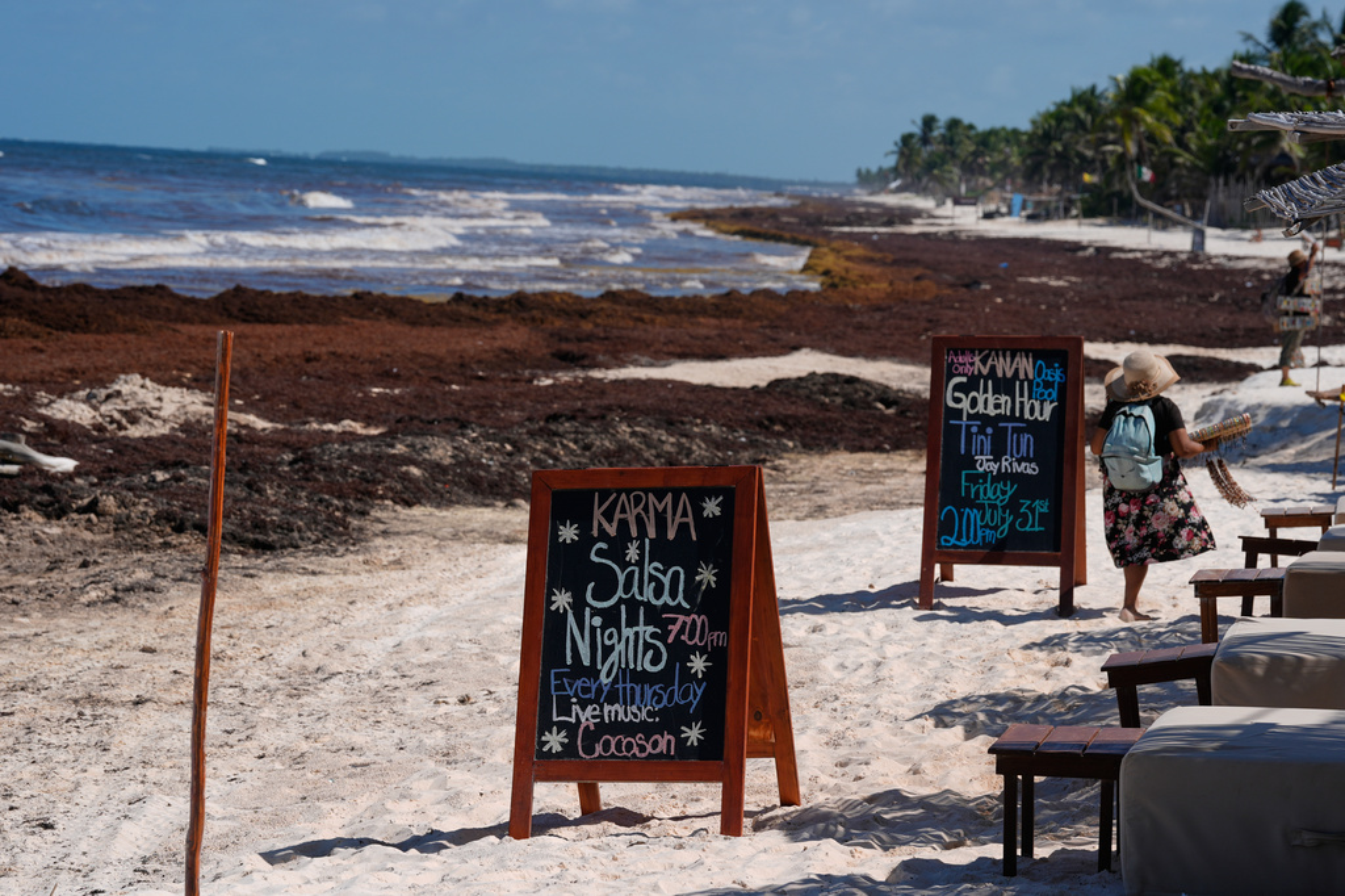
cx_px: 672
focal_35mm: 128
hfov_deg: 16.0
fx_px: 4780
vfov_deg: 10.7
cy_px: 448
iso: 200
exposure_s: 1/1000
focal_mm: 128
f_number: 8
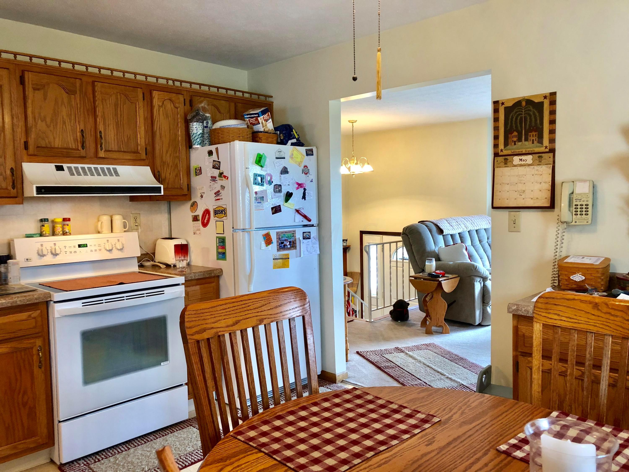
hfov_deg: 63.4
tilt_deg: -4.3
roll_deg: +1.4
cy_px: 236
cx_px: 314
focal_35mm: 28
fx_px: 509
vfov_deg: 49.7
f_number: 1.8
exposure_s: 1/17
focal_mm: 3.99
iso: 40
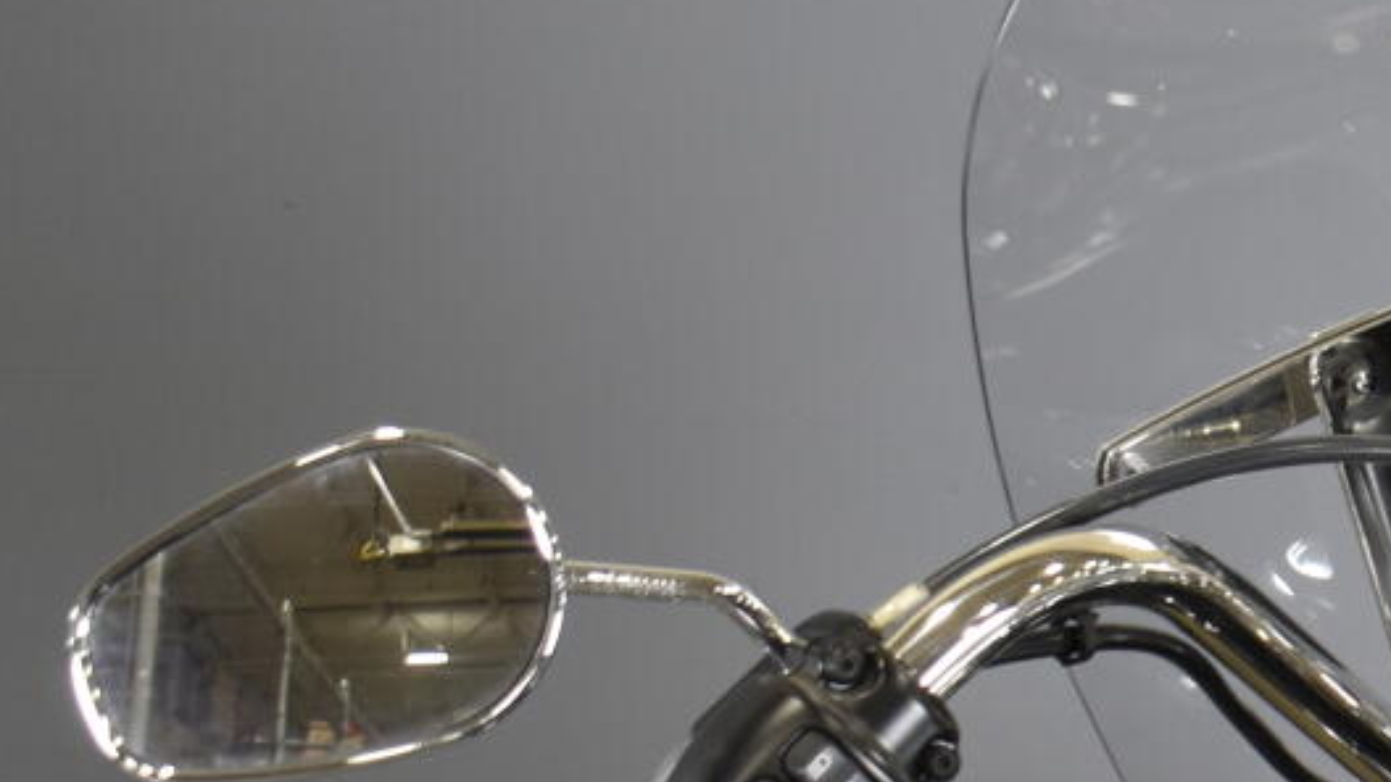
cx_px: 1992
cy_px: 812
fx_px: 4832
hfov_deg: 15.3
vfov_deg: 9.2
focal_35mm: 131
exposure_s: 1/40
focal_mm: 22
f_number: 3.8
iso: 400
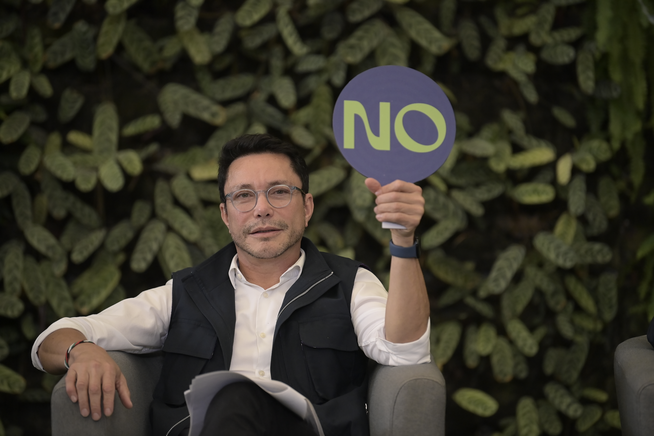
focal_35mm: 170
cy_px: 218
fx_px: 3088
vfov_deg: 8.1
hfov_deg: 12.1
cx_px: 327
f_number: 2.8
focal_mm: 170
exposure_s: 1/1000
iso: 3200
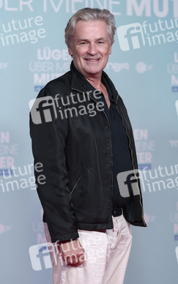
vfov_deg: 24.1
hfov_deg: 15.2
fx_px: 667
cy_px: 143
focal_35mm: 86
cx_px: 88
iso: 500
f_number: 2.8
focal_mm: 82
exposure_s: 1/250
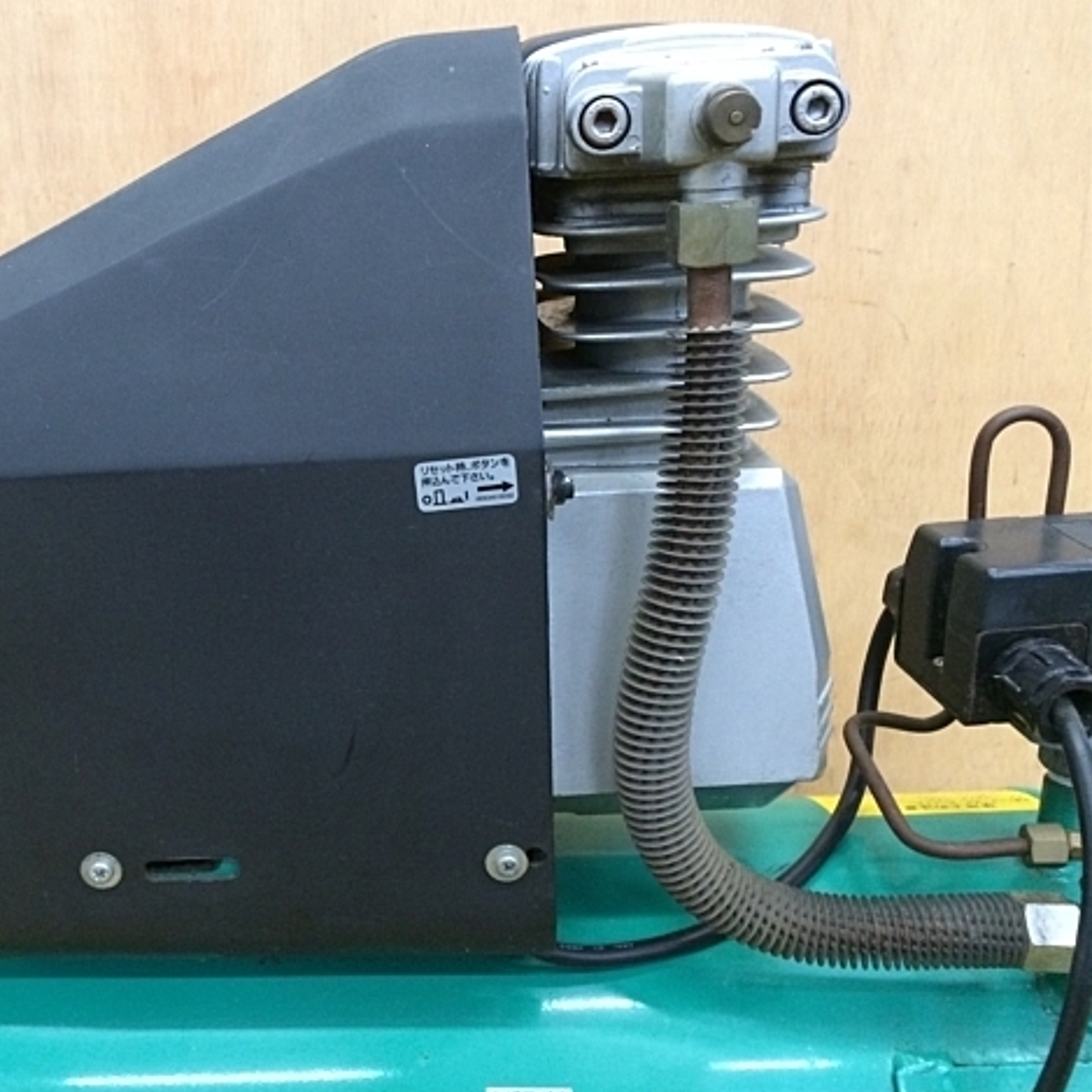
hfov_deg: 46.4
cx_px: 352
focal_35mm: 35
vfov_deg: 47.2
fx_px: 1249
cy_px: 540
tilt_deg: -19.1
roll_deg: +2.3
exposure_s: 1/30
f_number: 2.2
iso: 250
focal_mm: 4.15
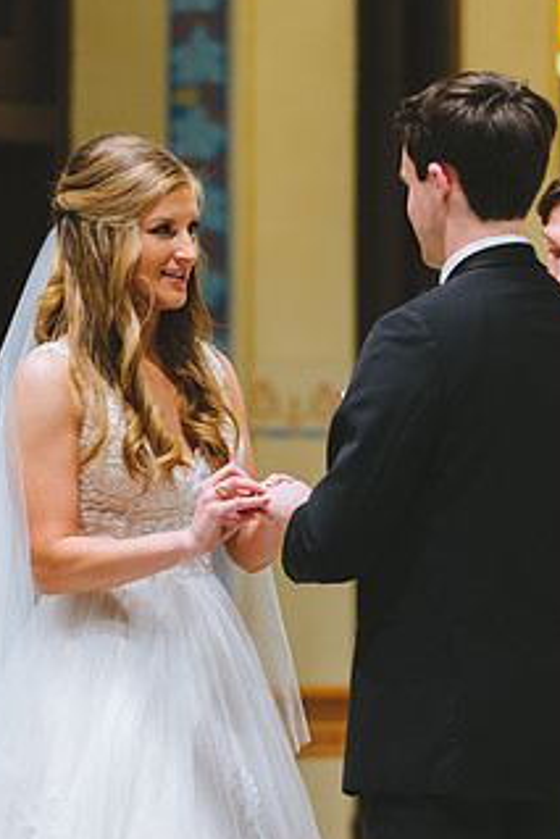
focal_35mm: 282
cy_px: 492
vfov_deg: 7.3
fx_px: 6572
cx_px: 231
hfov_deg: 4.9
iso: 1250
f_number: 4.5
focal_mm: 200
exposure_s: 1/125
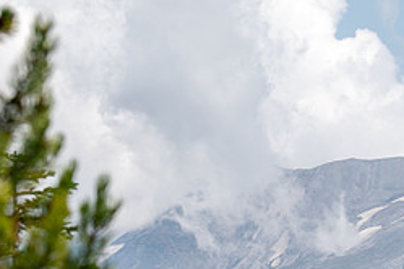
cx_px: 242
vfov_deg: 7.2
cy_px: 195
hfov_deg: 10.8
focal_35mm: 191
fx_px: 2143
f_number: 4.5
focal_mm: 82
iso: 64
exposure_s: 1/640
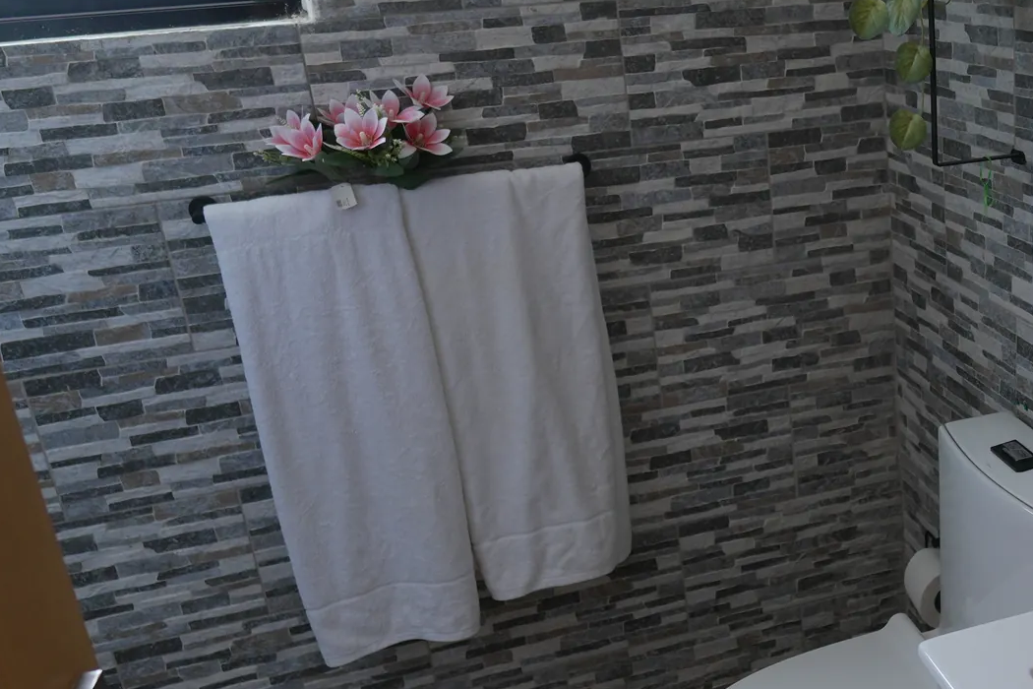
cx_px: 830
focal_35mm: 40
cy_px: 357
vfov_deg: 33.2
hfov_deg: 45.7
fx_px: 1154
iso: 125
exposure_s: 1/125
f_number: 2
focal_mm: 11
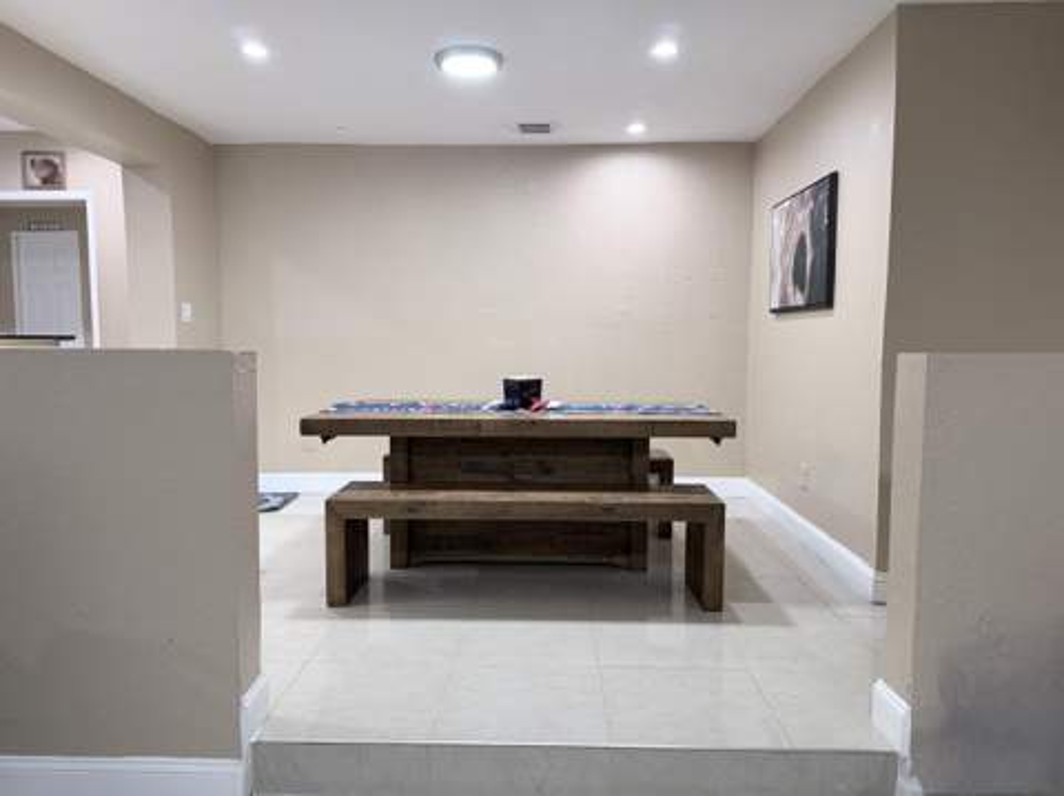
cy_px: 398
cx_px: 532
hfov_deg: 71.7
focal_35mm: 24
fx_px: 737
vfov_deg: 56.7
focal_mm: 6.76
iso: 200
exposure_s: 1/60
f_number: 1.78
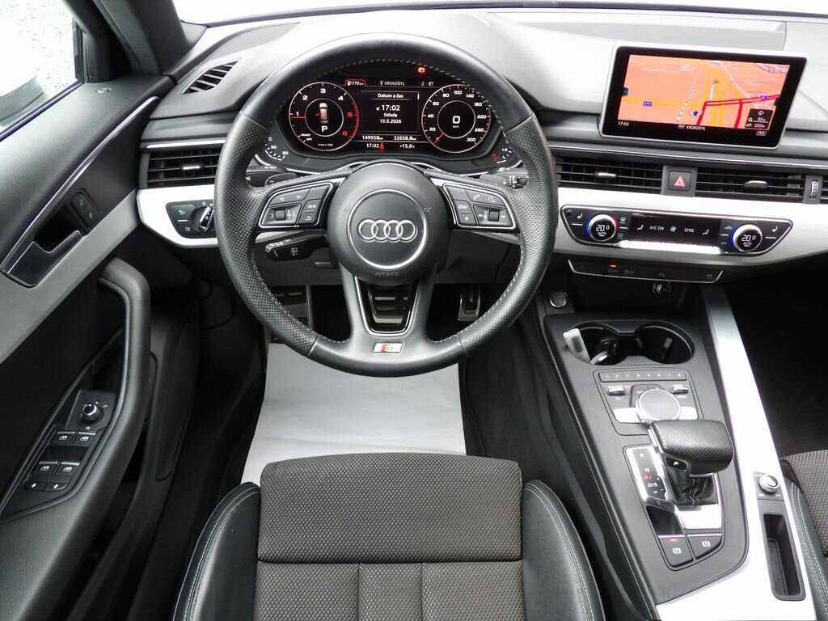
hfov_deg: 63.4
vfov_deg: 49.7
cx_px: 414
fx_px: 670
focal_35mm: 28
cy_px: 310
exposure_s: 1/33
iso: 197
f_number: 3.4
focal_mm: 5
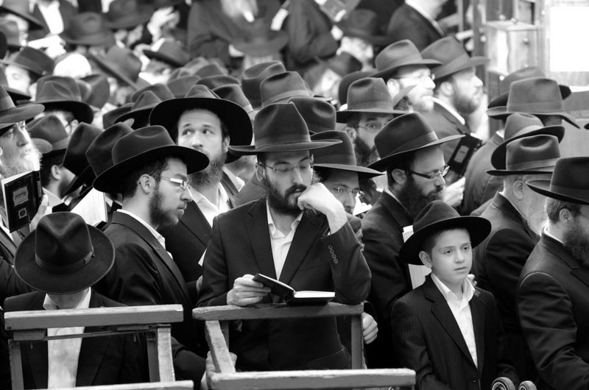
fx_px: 2449
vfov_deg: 9.1
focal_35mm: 150
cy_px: 195
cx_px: 294
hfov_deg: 13.7
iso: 2000
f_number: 3.5
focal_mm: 100
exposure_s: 1/80
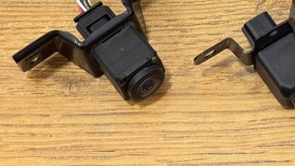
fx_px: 900
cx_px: 308
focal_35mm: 115
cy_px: -66
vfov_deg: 10.3
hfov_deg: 18.1
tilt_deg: -58.4
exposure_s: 1/40
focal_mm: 6.76
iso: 250
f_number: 1.78
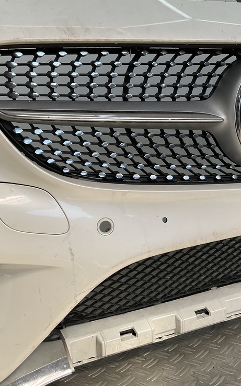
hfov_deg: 30.2
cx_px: 169
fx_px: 442
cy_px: 189
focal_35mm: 42
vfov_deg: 47.2
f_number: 1.8
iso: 16
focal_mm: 3
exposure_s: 1/568
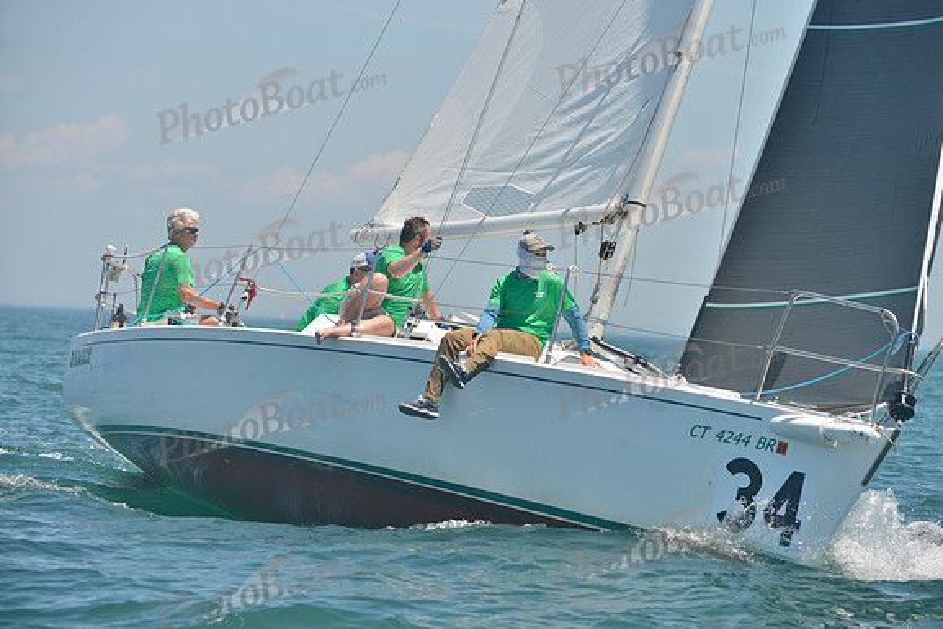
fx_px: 5266
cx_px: 472
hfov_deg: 10.2
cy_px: 314
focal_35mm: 201
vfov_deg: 6.8
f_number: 6.3
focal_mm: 200
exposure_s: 1/1000
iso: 280
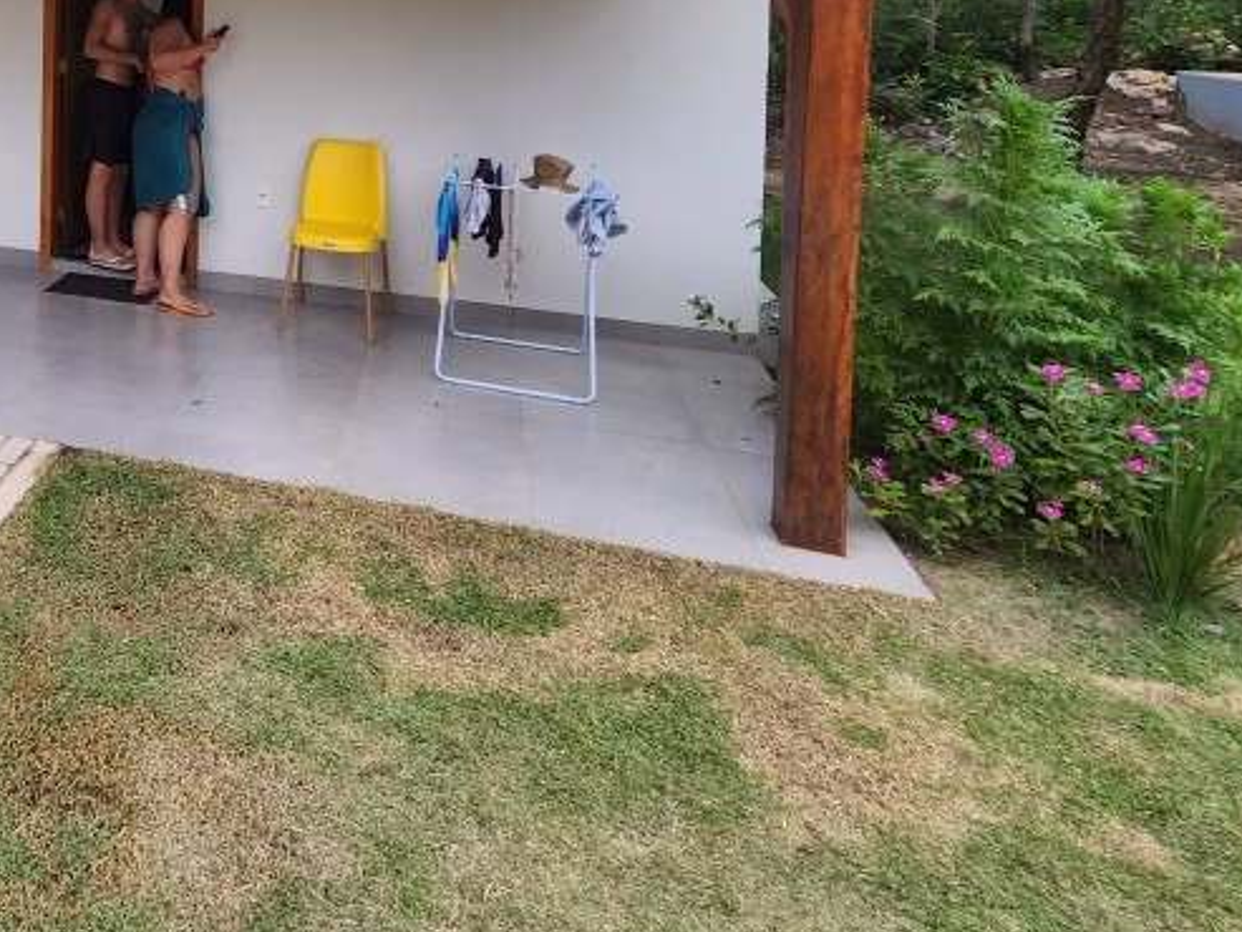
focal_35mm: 27
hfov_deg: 55.4
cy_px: -8
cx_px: 96
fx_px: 969
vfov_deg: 43.7
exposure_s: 1/120
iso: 64
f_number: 2.2
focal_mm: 2.2
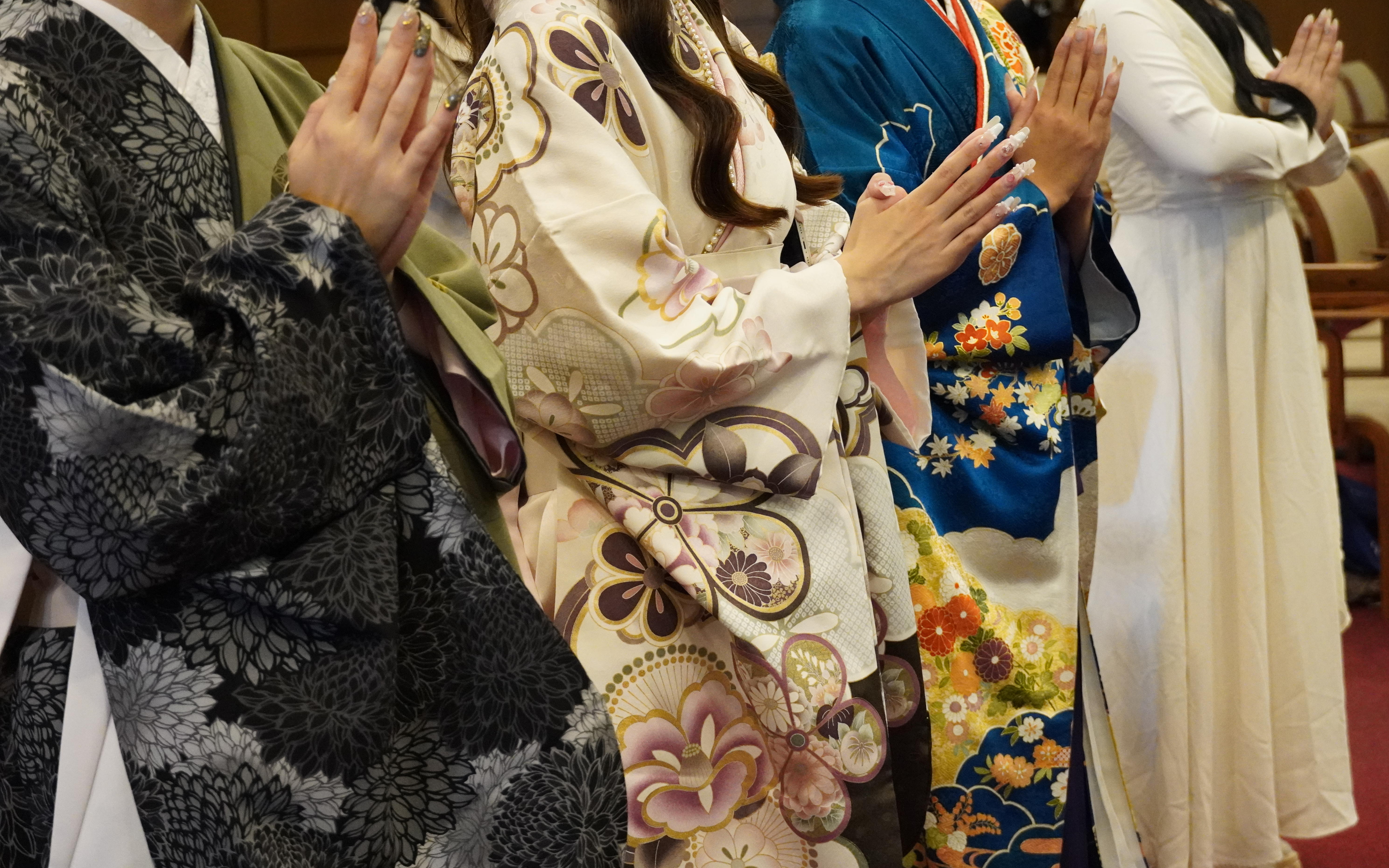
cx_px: 700
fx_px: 2745
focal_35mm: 73
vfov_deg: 18.0
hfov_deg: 28.4
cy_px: 427
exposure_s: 1/100
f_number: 5
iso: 6400
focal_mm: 47
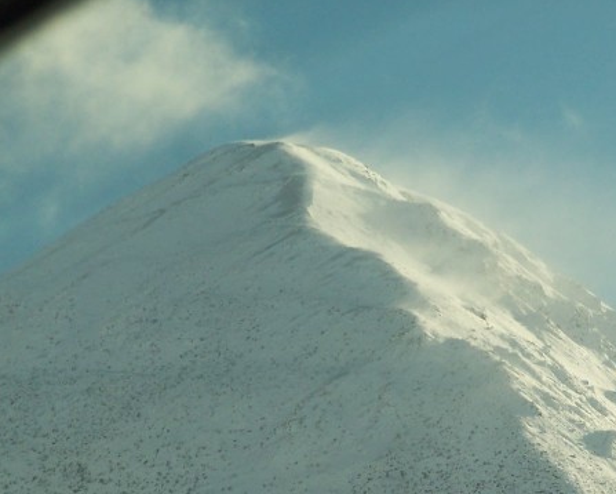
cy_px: 356
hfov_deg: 6.6
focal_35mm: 295
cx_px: 408
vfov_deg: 5.2
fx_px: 5381
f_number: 3.2
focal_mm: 28
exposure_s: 1/500
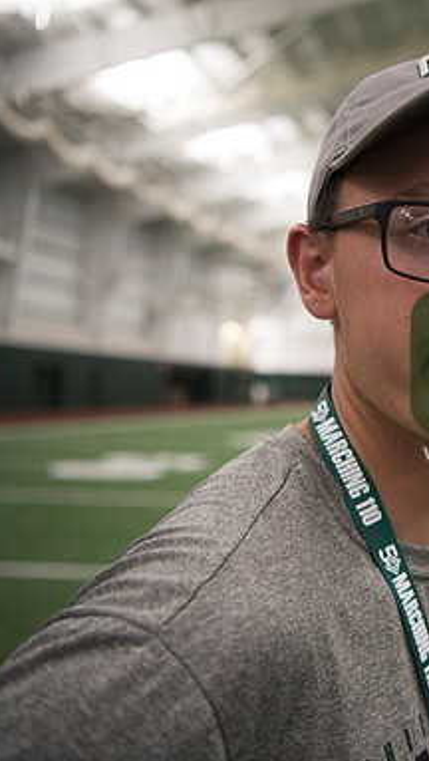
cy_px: 382
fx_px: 928
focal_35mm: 46
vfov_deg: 44.6
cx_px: 560
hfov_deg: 23.1
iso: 2000
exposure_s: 1/200
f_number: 2.8
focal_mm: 29
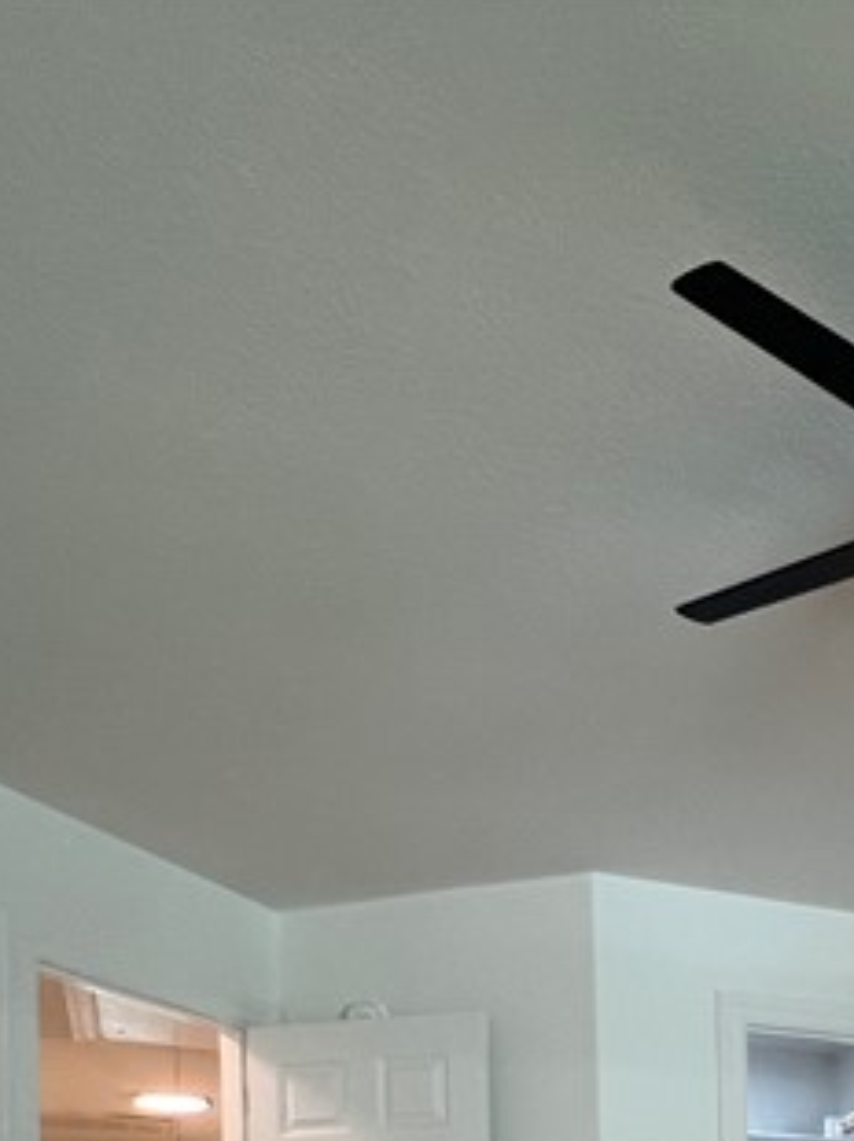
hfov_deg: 29.6
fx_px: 1416
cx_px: 983
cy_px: 1402
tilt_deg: +0.7
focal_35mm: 43
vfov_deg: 34.3
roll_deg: +1.5
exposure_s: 1/120
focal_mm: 1.57
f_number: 1.8
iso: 200
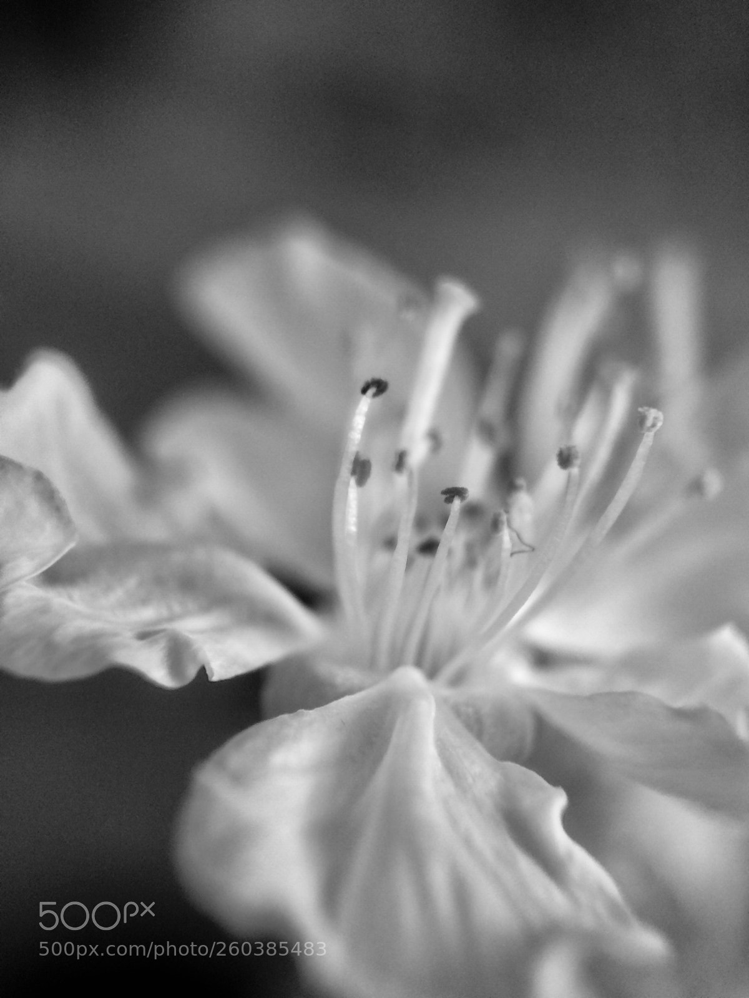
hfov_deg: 48.2
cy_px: 499
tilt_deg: -19.8
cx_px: 374
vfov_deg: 61.7
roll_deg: +3.5
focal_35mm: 29
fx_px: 837
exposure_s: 1/30
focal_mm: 4.15
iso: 40
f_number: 2.2
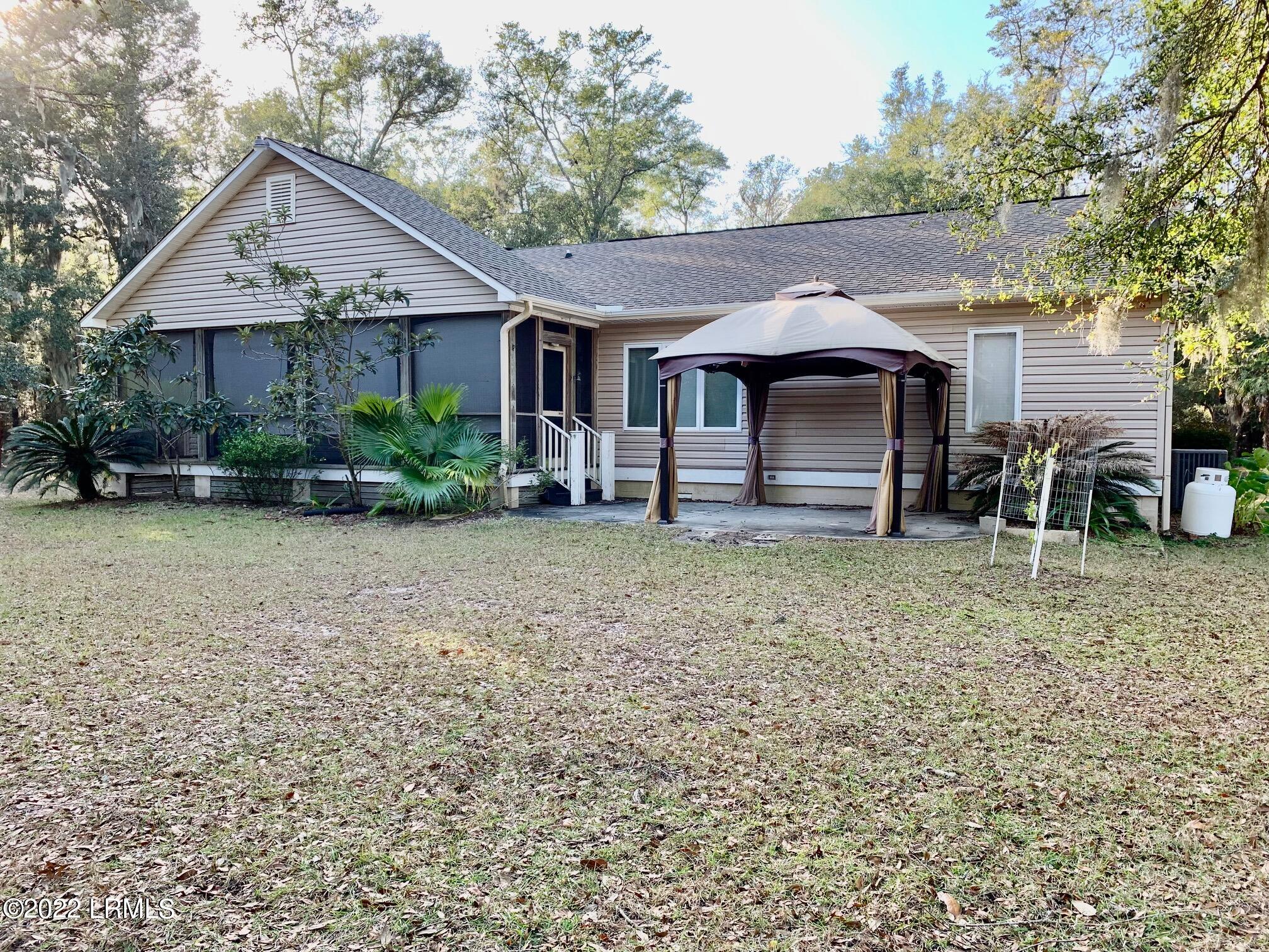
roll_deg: -0.4
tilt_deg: -4.9
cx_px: 634
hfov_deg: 67.3
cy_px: 476
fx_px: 953
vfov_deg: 53.1
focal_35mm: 26
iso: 25
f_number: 1.8
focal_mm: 4.25
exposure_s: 1/194
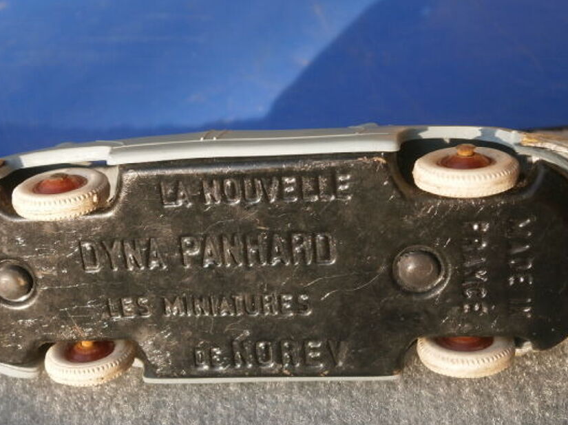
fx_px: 935
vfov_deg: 25.6
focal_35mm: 57
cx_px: 251
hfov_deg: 33.8
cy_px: 247
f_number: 3.4
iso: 80
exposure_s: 1/320
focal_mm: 8.3
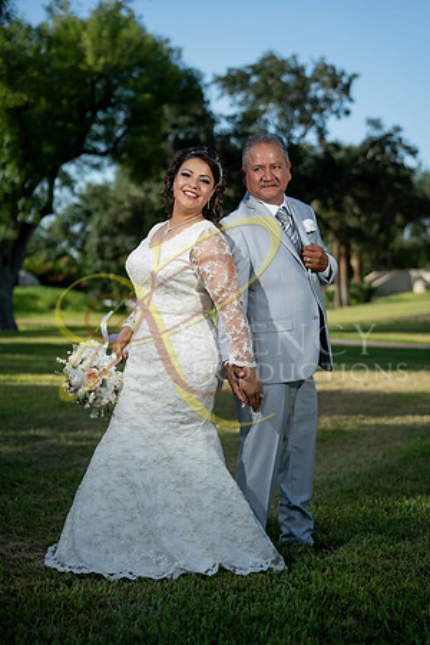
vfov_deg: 32.4
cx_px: 215
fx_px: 1111
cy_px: 322
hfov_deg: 21.9
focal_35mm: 62
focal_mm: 62
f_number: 2.5
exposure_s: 1/3200
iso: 250
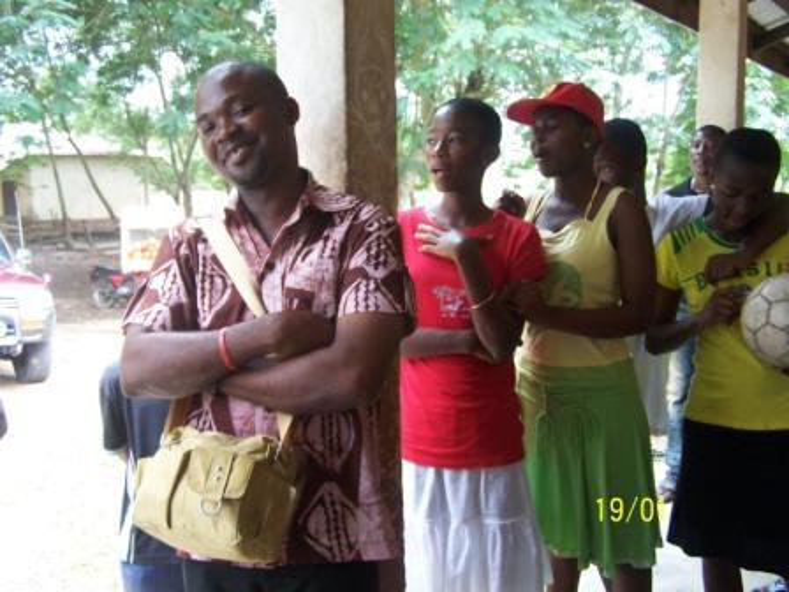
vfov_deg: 37.7
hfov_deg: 49.0
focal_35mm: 38
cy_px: 296
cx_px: 394
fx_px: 866
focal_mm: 6.3
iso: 100
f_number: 2.8
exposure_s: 1/30
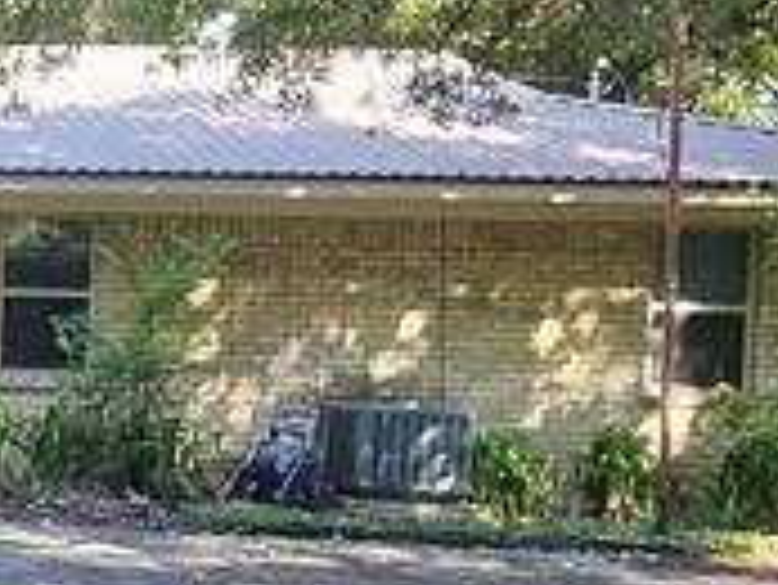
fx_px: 1732
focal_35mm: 77
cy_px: 378
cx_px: -585
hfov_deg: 19.5
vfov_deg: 19.1
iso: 50
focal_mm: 2.2
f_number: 2.2
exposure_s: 1/323
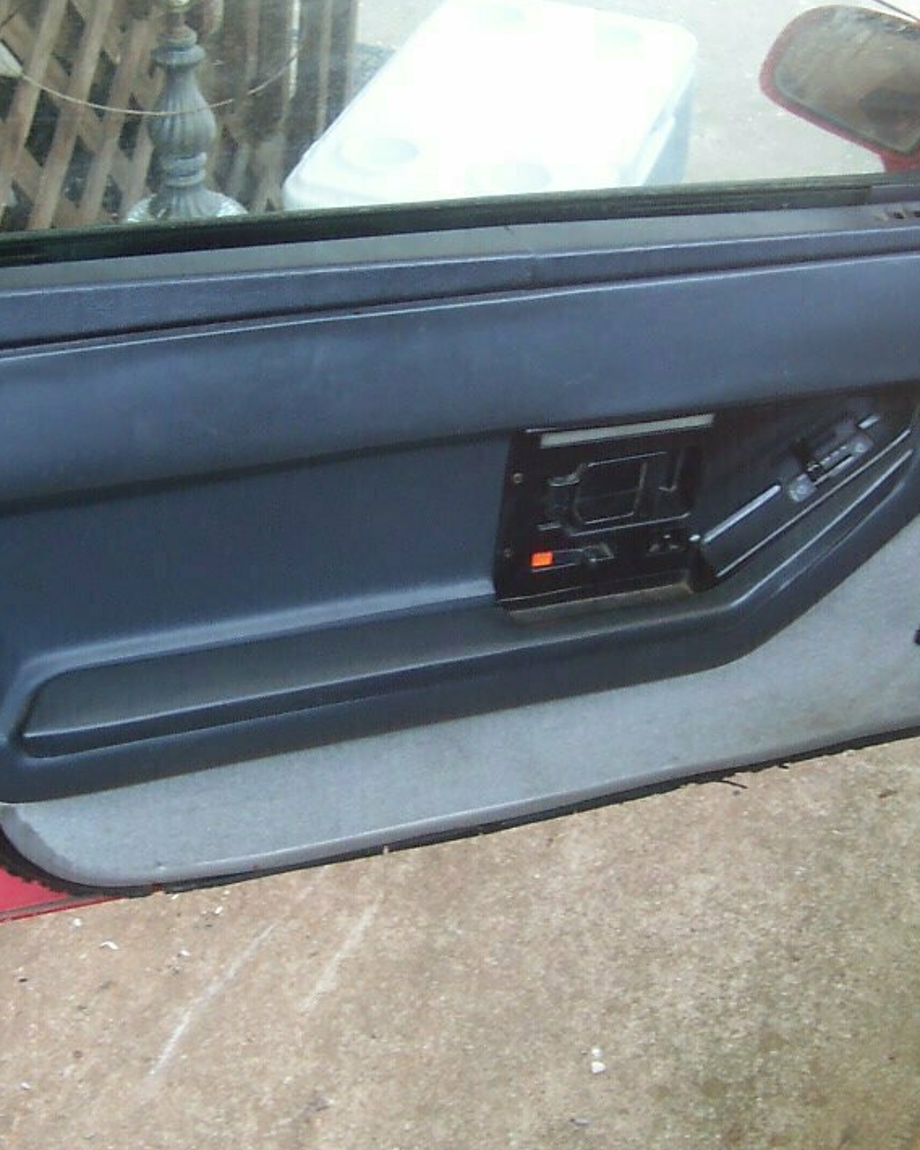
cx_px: 478
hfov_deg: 25.0
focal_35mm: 61
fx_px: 2076
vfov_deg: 30.9
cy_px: 504
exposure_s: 1/90
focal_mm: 5.6
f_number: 2.8
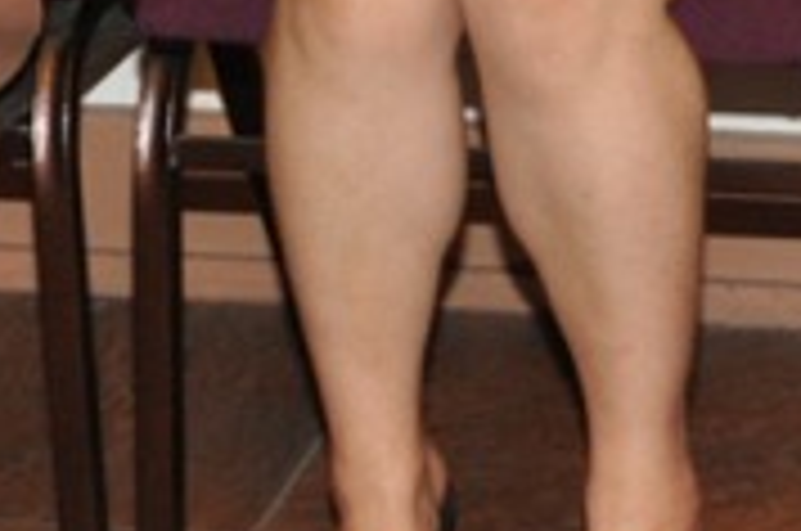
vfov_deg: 5.9
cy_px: -709
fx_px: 4953
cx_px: 315
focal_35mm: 223
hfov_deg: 9.2
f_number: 4
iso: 800
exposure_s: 1/60
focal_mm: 22
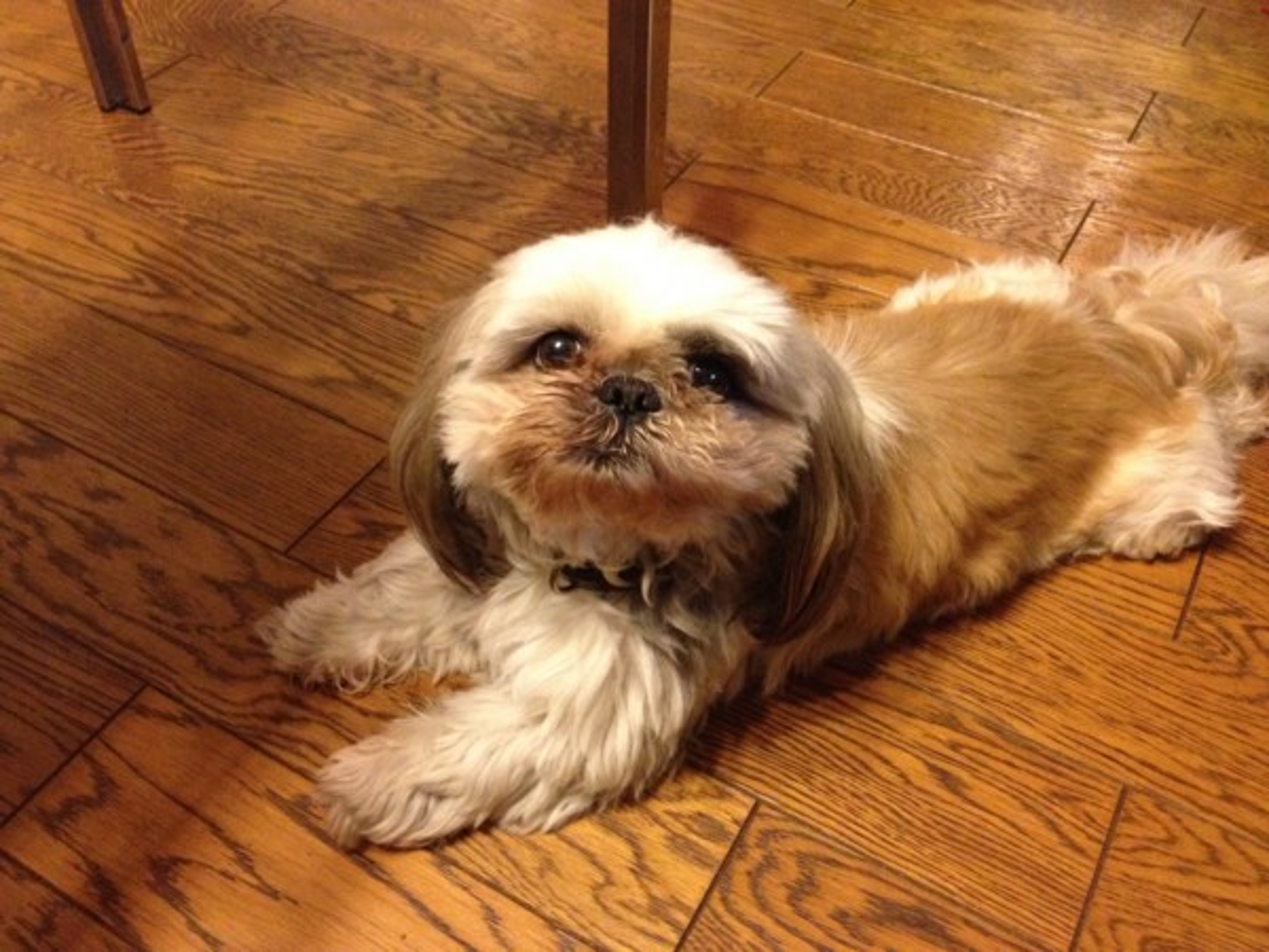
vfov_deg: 40.7
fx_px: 1283
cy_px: 476
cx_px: 634
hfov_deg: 52.6
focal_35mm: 35
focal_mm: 4.28
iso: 640
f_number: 2.4
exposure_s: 1/15
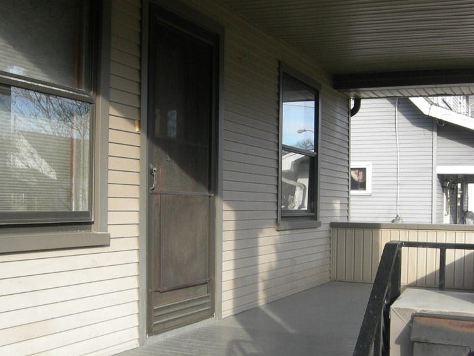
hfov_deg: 38.9
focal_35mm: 49
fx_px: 671
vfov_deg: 29.6
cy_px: 218
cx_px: 240
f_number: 4.3
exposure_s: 1/108
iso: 64
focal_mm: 7.5
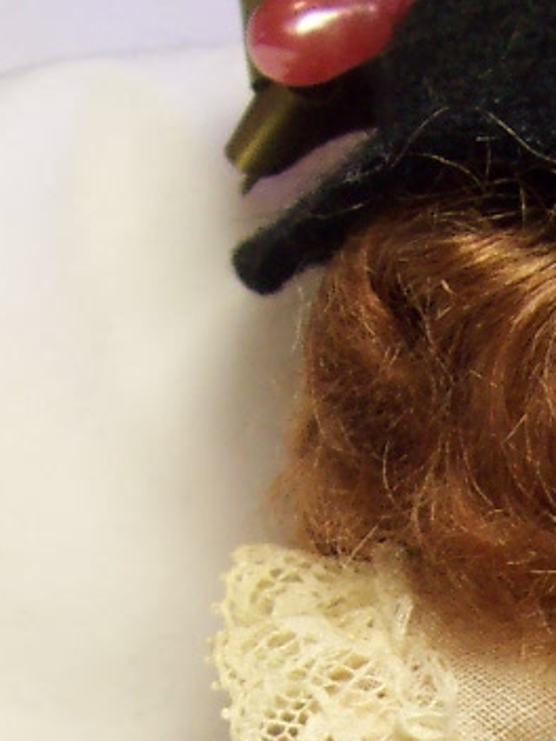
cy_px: 1036
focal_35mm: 126
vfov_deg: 14.8
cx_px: 533
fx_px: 2698
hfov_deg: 11.7
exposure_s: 1/60
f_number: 2.8
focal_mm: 5.6
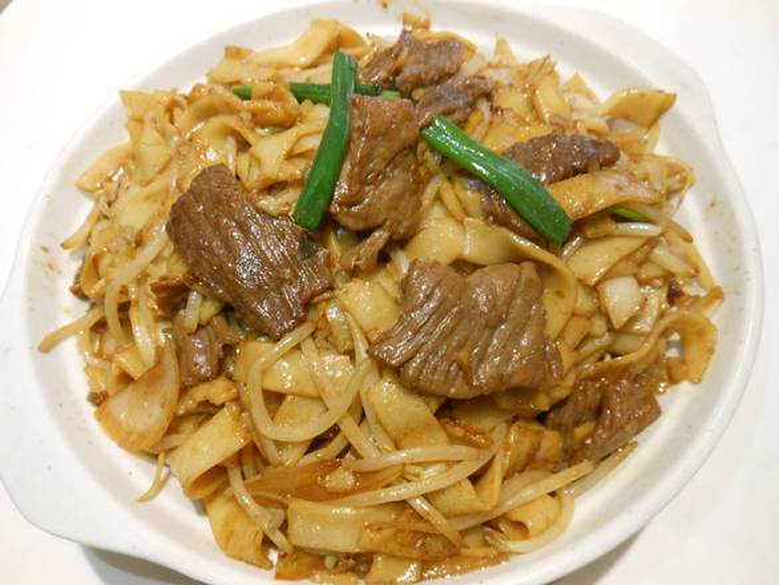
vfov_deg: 54.9
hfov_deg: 69.4
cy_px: 292
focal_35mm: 25
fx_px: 563
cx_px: 390
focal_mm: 4.5
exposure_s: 1/30
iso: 320
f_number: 3.2
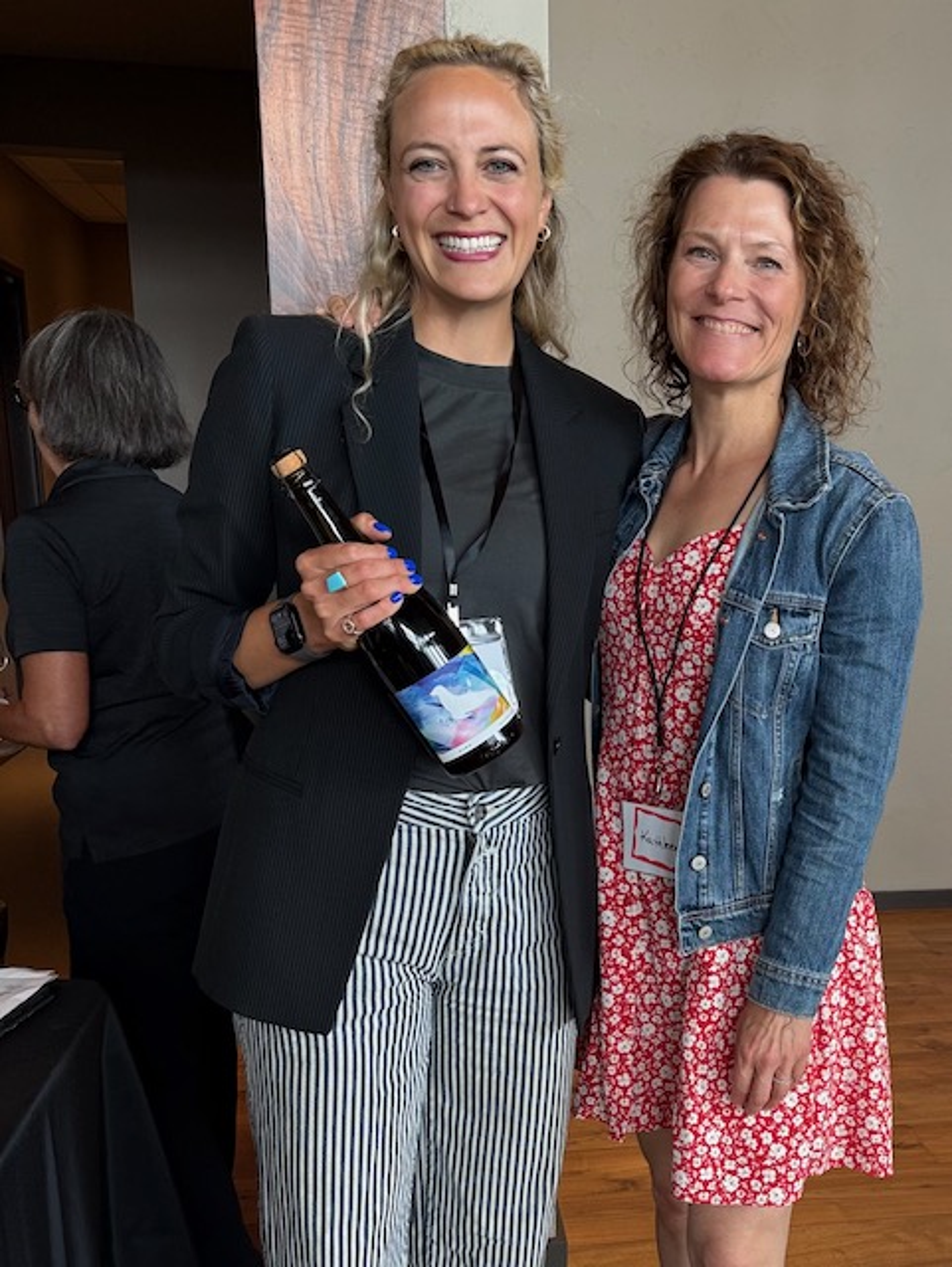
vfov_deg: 71.6
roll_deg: -1.0
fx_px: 879
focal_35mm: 24
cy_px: 634
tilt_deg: -14.5
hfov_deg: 56.9
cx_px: 476
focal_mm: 6.76
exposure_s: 1/120
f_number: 1.78
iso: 125
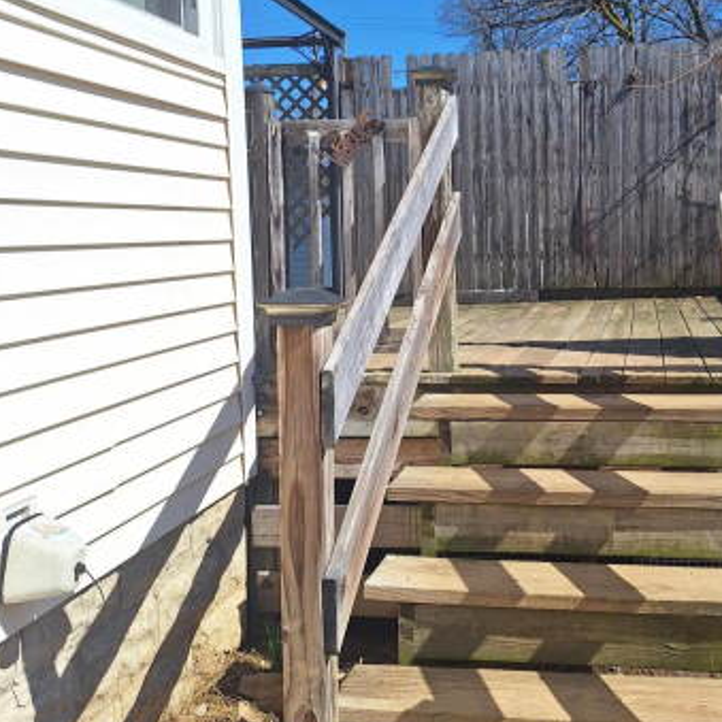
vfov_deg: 41.2
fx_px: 944
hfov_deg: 40.9
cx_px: 524
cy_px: 229
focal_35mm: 40
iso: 40
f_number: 1.8
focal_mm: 5.54
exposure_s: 1/3876
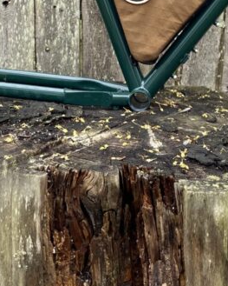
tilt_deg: -9.1
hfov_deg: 20.6
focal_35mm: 74
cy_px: 28
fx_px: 624
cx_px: 158
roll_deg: -1.6
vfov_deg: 25.0
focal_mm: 4.25
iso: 80
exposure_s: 1/121
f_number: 1.8
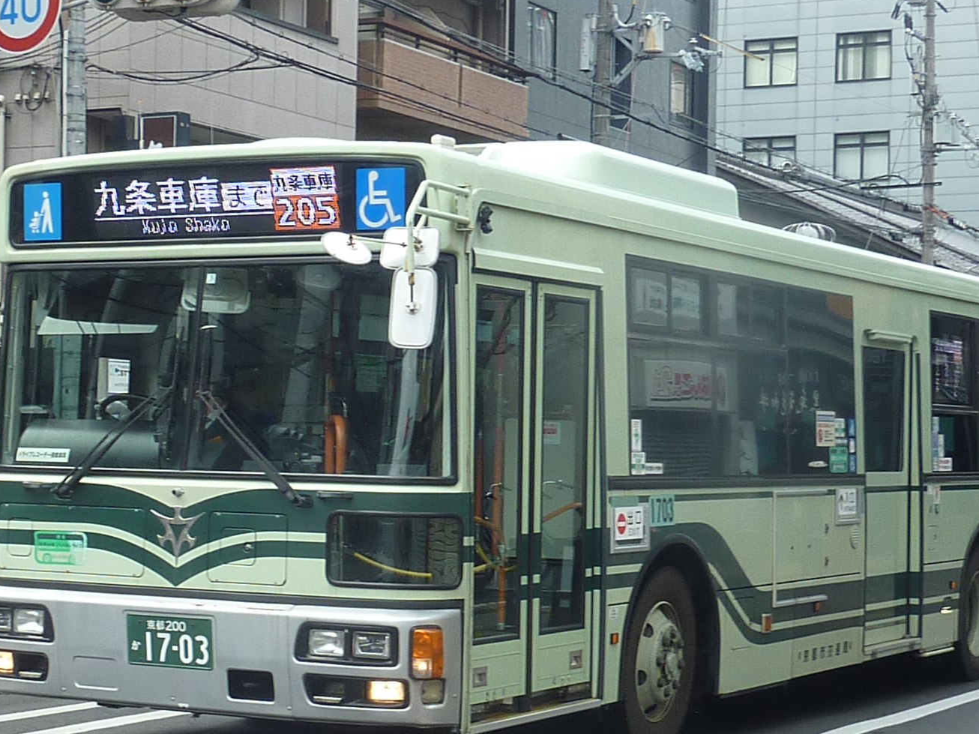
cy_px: 416
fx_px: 2262
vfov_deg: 18.4
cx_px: 460
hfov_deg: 24.4
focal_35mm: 80
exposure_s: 1/125
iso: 80
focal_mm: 4.7
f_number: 4
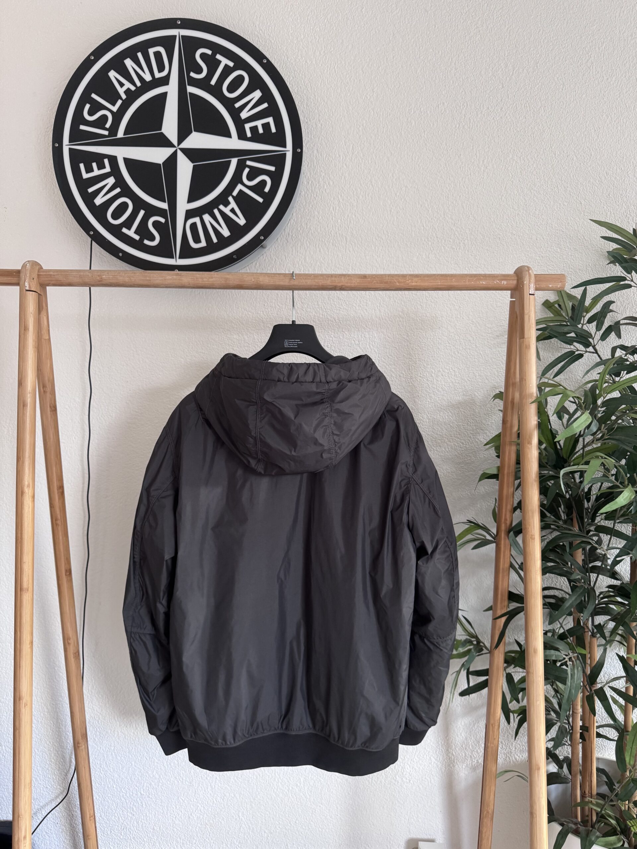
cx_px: 318
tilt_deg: -2.4
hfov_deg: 56.8
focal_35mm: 24
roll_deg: -0.5
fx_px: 589
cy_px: 424
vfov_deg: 71.6
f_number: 1.78
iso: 250
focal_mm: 6.76
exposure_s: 1/60
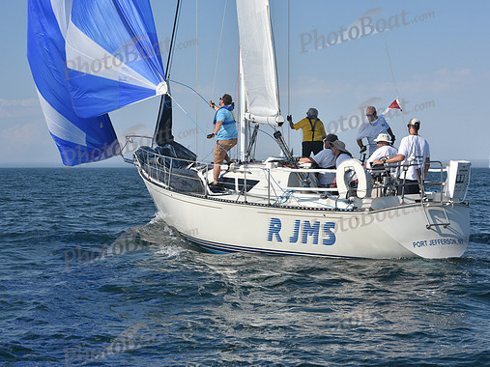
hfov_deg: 25.3
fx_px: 1090
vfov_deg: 19.1
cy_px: 181
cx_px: 249
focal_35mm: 77
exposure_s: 1/1250
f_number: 10
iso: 320
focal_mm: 70
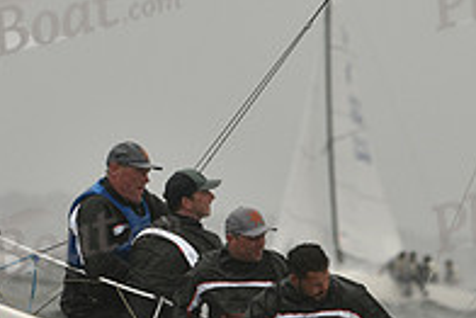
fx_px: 11763
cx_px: 308
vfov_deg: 1.5
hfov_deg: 2.3
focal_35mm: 889
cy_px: 351
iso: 400
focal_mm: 300
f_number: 6.3
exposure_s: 1/1000
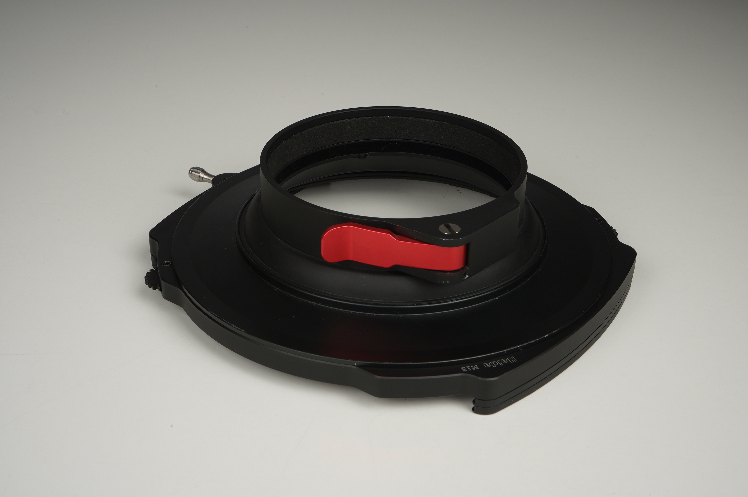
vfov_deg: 25.9
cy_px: 248
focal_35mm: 52
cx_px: 374
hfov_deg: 38.2
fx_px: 1079
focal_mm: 52
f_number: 22
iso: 200
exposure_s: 1/160
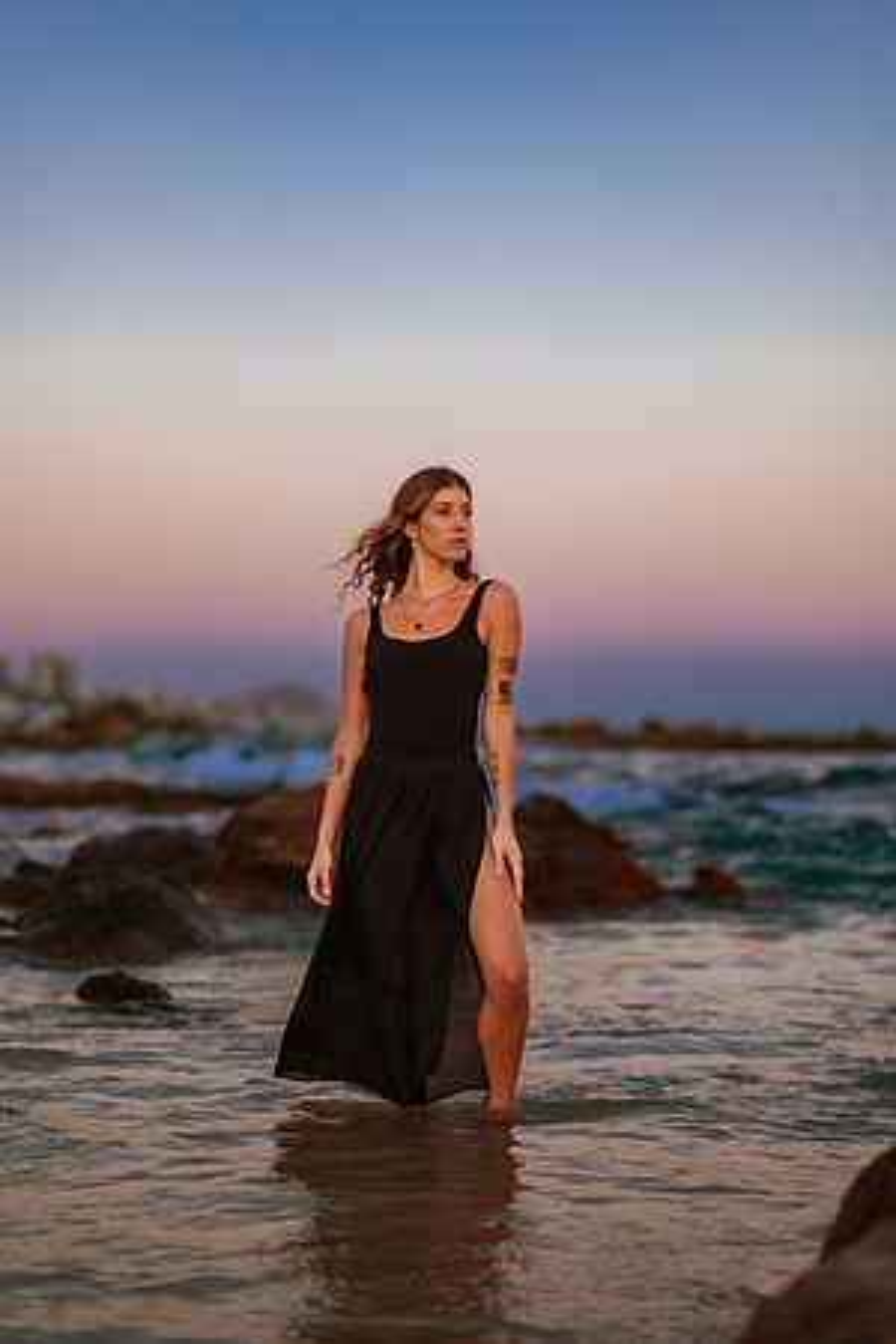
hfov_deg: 23.4
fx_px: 2165
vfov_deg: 34.5
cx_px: 448
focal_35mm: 58
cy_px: 672
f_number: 1.4
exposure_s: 1/640
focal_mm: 58
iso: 200
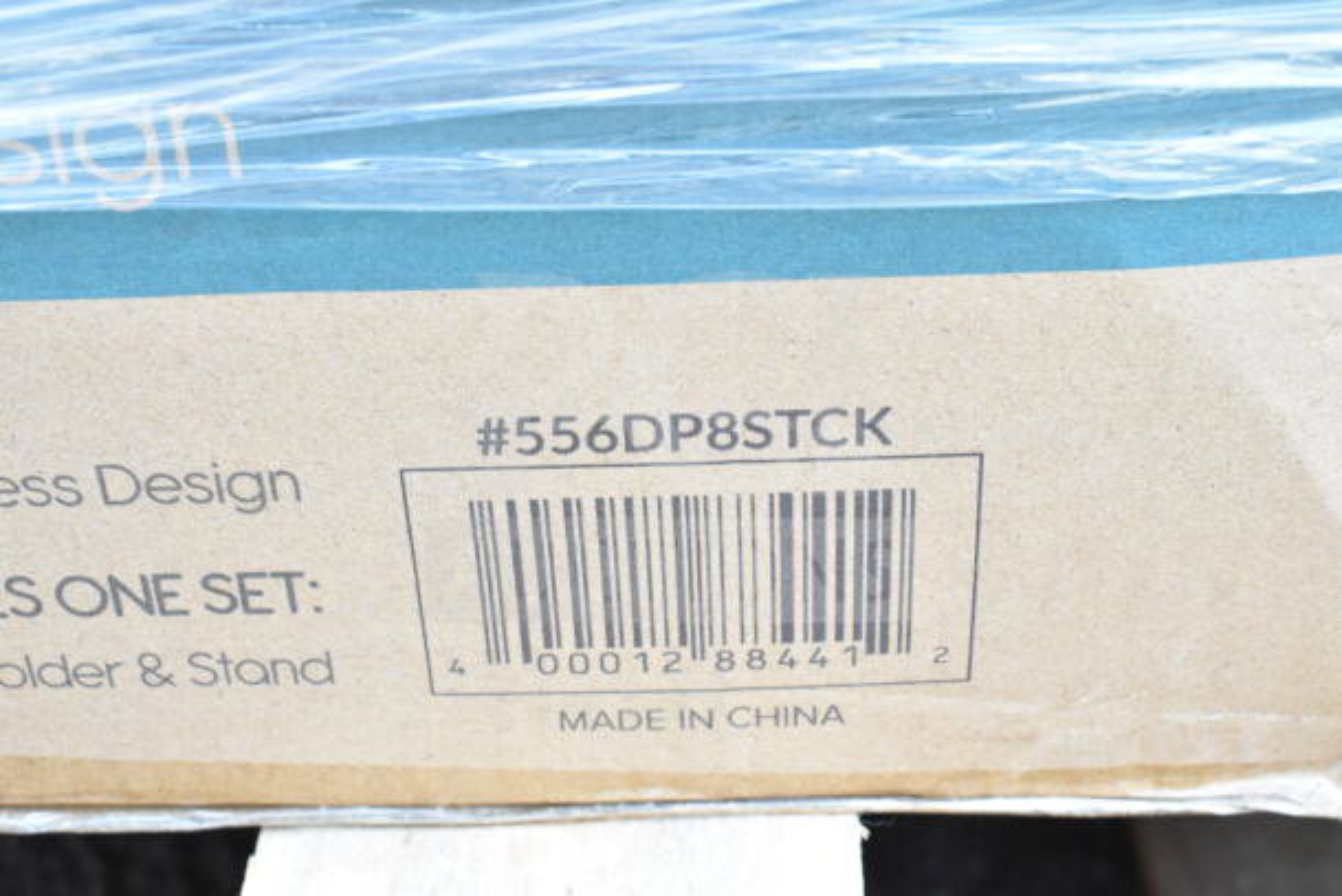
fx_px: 2013
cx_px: 671
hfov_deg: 36.9
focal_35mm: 54
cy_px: 448
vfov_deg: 25.1
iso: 1600
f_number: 6.3
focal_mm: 36
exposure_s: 1/160
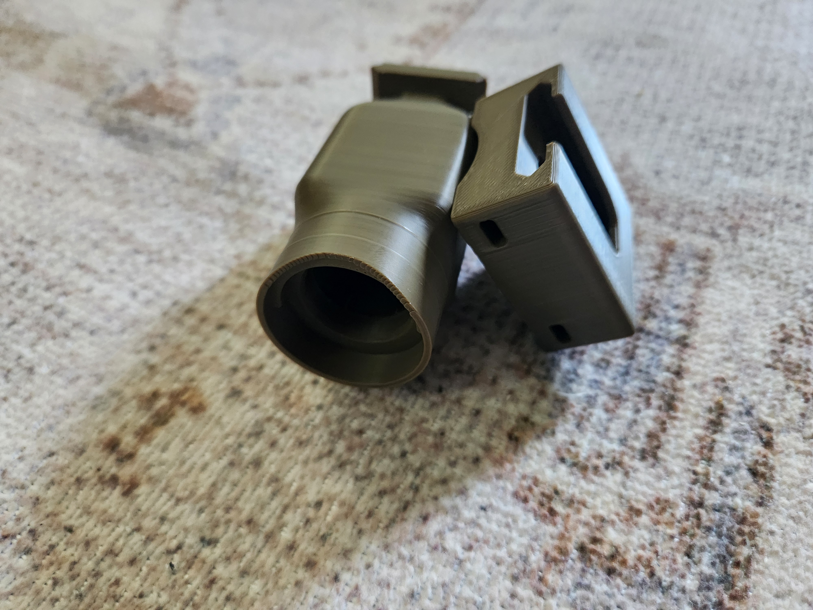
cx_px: 406
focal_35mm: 23
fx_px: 540
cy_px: 305
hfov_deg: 73.9
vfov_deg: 58.9
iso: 1000
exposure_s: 1/120
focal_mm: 5.4
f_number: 1.8
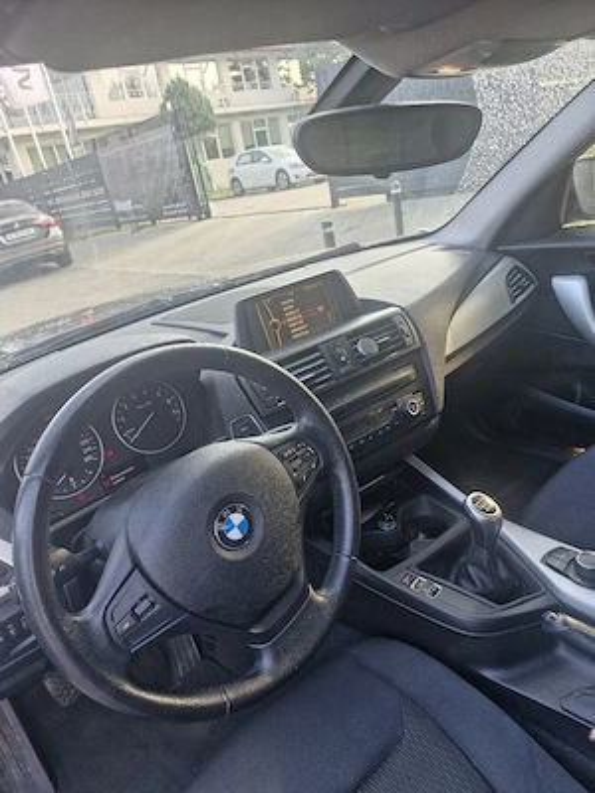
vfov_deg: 73.9
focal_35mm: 23
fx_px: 527
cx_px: 298
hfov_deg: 58.9
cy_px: 396
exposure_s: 1/182
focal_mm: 5.54
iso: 100
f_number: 1.8
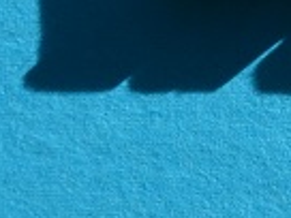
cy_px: -351
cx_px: 894
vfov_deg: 4.6
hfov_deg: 5.8
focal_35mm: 317
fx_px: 2665
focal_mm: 30
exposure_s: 1/250
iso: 200
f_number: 8
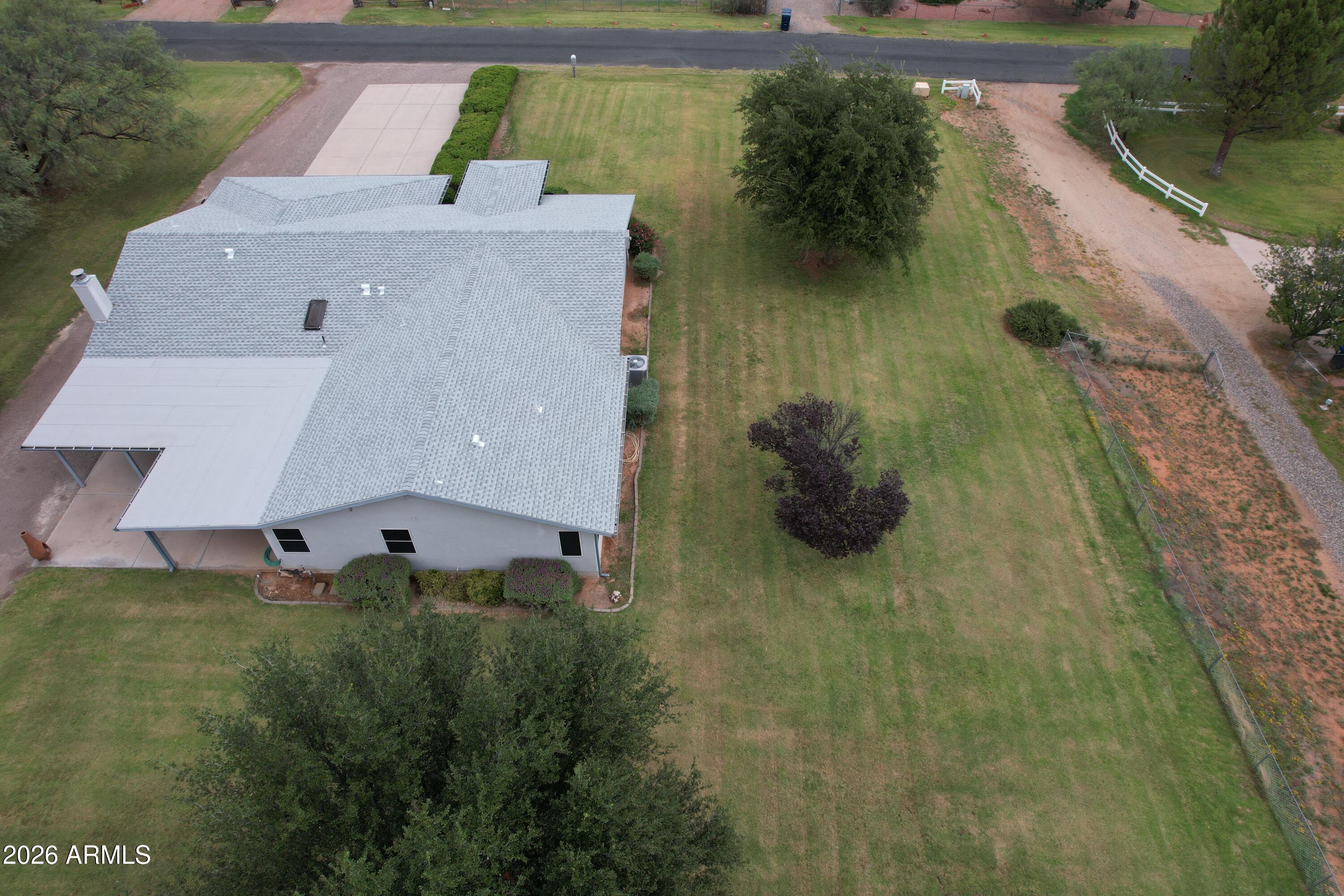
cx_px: 672
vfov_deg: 57.2
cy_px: 448
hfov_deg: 78.6
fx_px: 821
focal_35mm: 22
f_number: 2.8
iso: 100
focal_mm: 8.38
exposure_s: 1/40
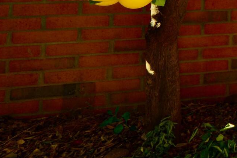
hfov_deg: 19.2
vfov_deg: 21.1
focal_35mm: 56
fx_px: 369
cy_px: -67
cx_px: 478
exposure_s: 1/100
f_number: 9
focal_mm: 12
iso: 250
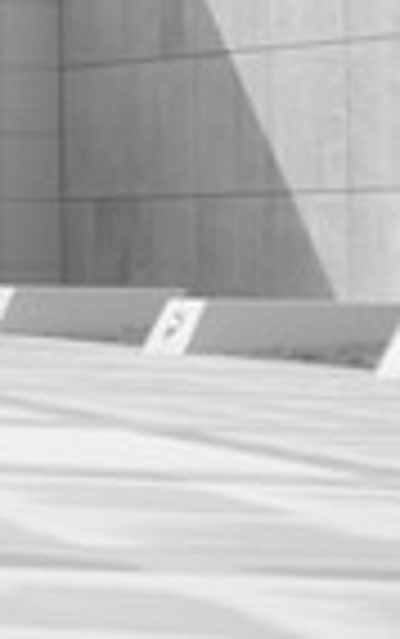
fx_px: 4004
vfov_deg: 9.0
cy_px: -54
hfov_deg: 5.4
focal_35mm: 230
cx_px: -746
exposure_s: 1/4000
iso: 640
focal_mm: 50
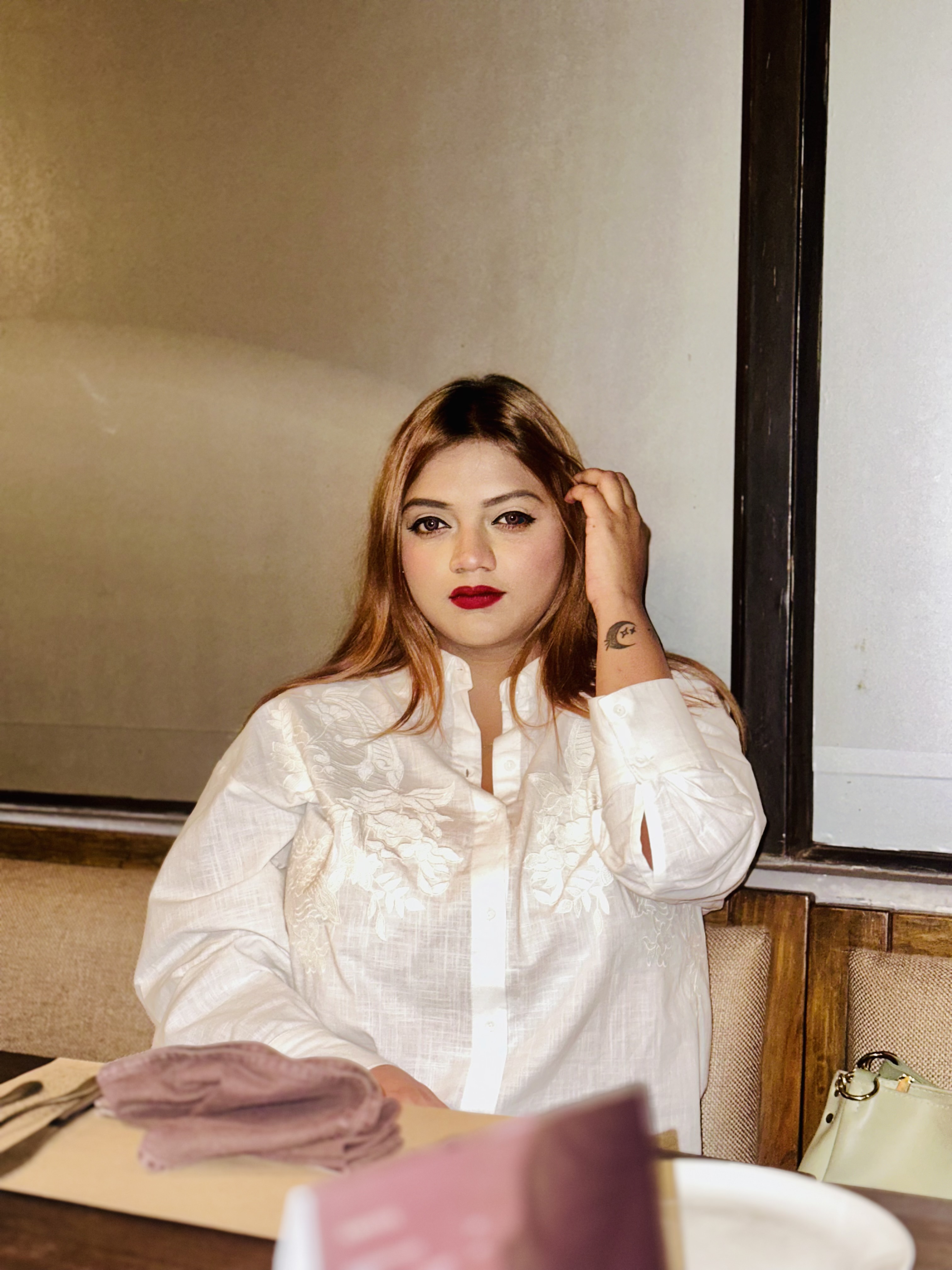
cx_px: 476
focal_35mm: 48
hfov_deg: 30.3
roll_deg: -1.2
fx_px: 1760
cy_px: 635
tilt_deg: -3.2
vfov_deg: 39.7
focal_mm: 6.86
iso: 160
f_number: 1.78
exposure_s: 1/13
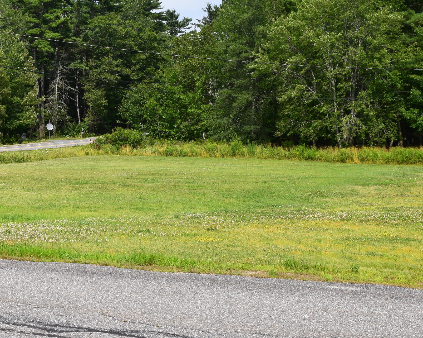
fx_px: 714
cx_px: 93
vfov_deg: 26.7
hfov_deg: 32.2
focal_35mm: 57
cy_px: 143
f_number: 11
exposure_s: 1/500
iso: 250
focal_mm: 24
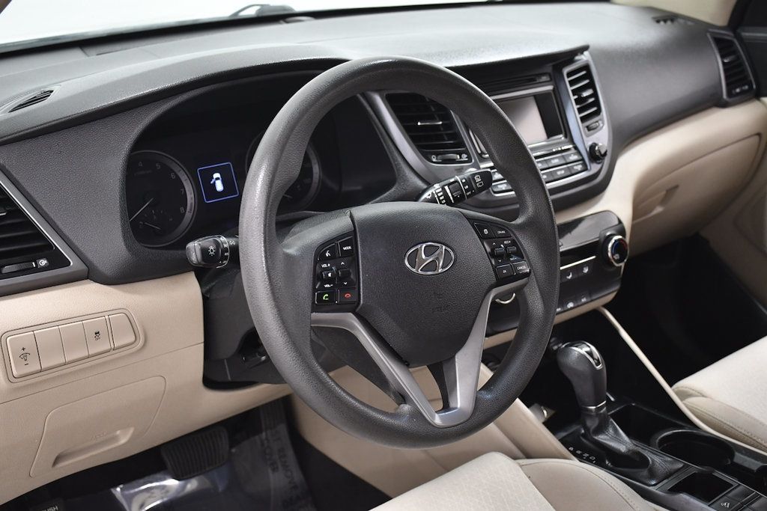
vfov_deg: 29.9
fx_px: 959
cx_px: 384
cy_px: 256
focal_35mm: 45
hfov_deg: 43.6
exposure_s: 1/125
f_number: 4
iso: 1250
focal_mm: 30
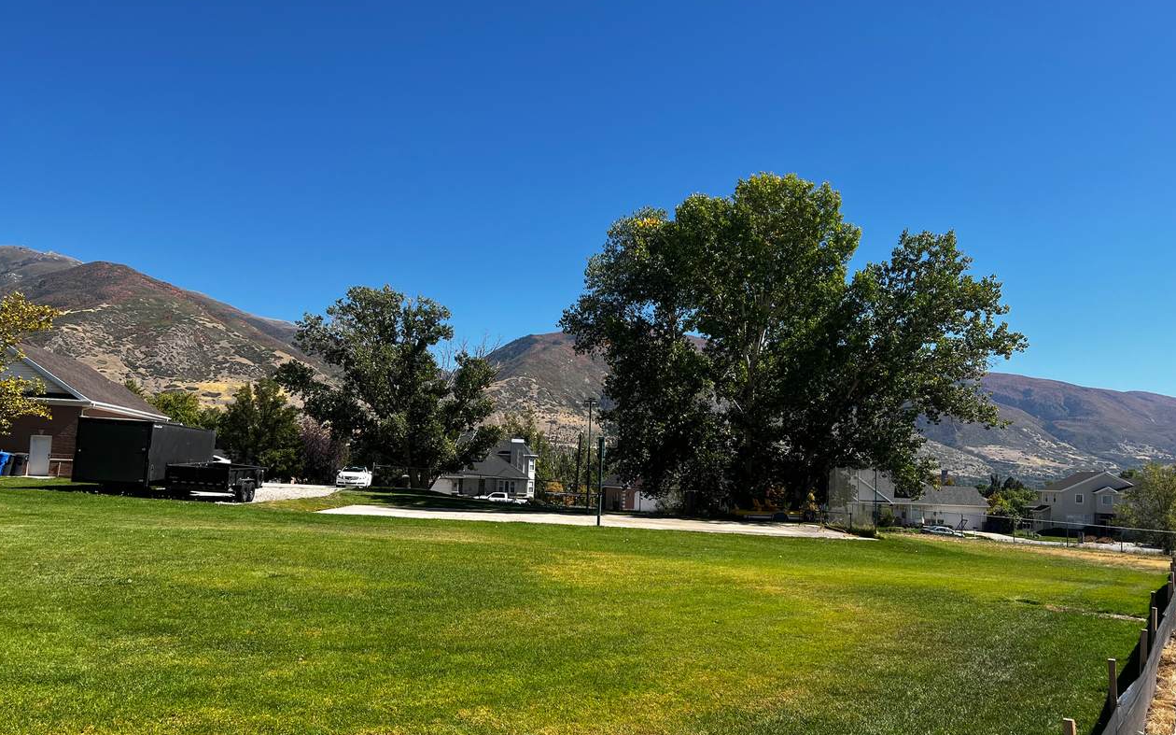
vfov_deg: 44.4
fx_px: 897
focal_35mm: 28
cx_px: 590
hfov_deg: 66.5
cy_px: 410
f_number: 1.5
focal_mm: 5.7
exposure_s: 1/3165
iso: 50
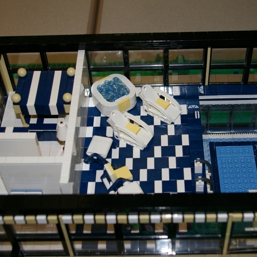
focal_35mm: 60
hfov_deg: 28.8
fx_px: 501
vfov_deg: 28.8
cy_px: 129
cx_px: 140
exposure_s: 1/45
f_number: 4
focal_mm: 31
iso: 200
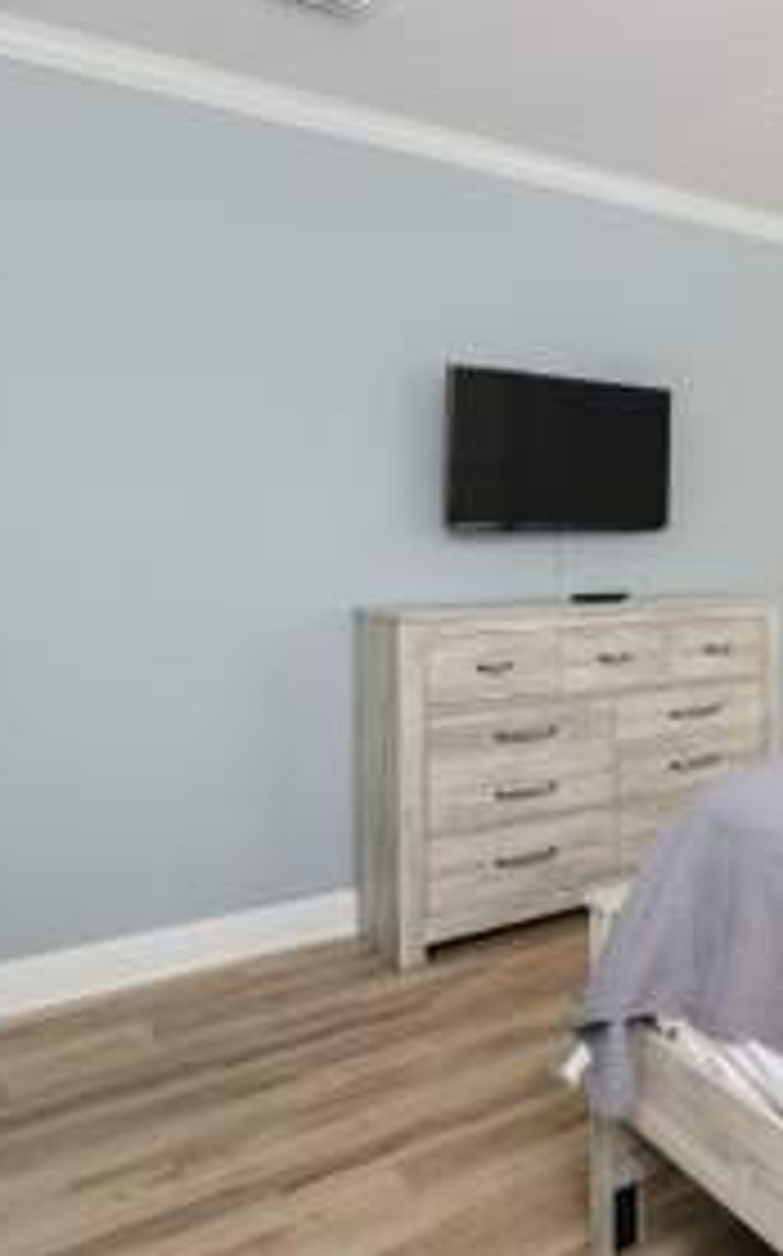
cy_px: 554
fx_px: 987
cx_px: 729
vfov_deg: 64.7
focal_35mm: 29
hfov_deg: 39.6
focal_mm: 16.5
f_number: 9
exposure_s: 1/30
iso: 250
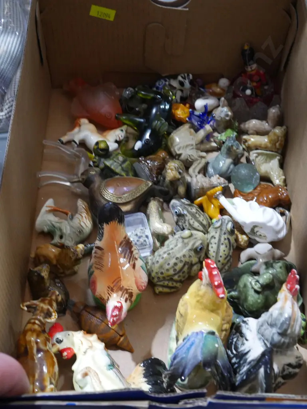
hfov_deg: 29.1
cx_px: 154
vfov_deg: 38.2
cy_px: 204
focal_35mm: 50
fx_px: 591
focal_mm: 25
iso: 1600
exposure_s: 1/60
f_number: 6.3
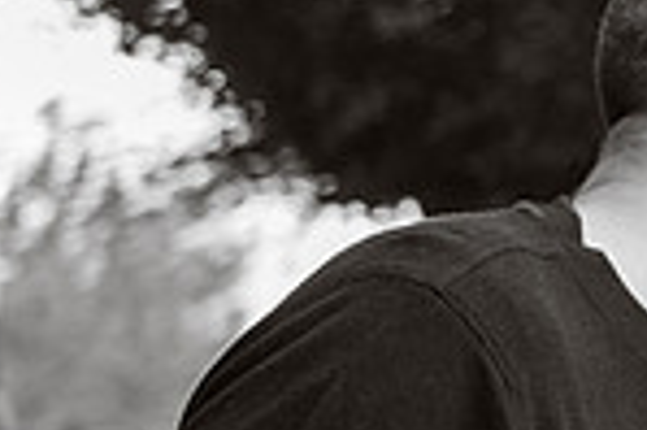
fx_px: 4506
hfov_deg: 7.8
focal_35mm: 251
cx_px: 1381
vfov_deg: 5.5
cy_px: 119
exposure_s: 1/80
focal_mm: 50
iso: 200
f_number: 4
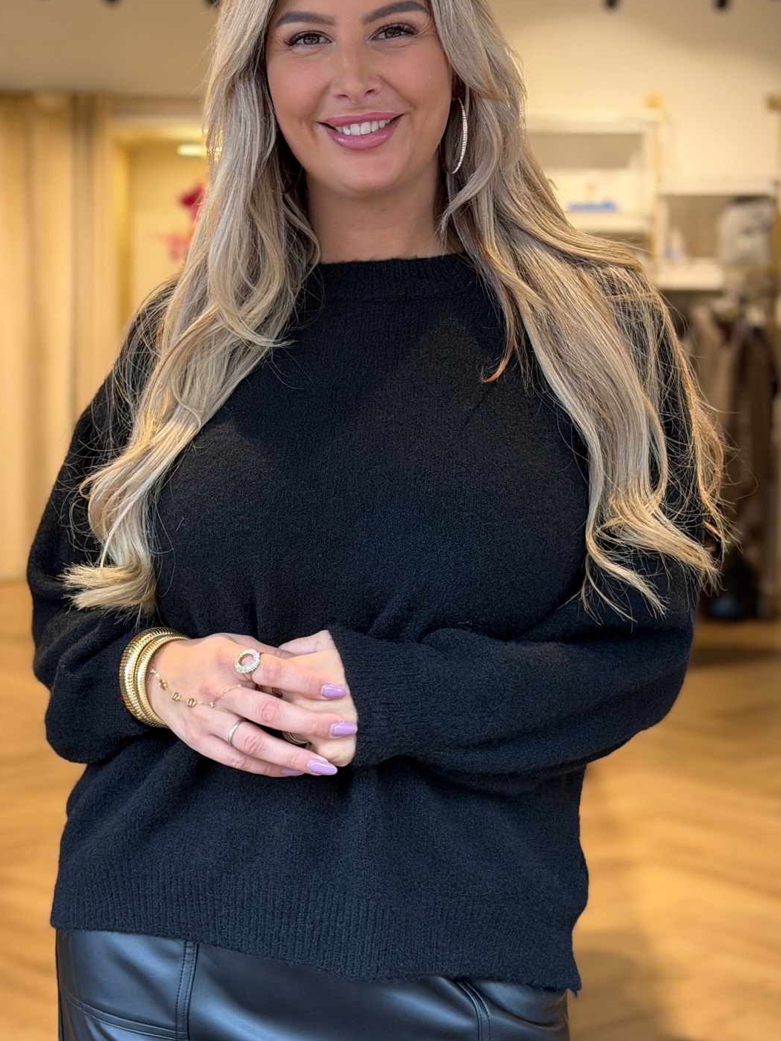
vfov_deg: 27.8
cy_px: 526
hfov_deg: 21.0
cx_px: 346
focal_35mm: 70
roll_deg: -1.5
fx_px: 2106
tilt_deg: -6.5
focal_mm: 6.76
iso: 125
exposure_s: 1/100
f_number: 1.78
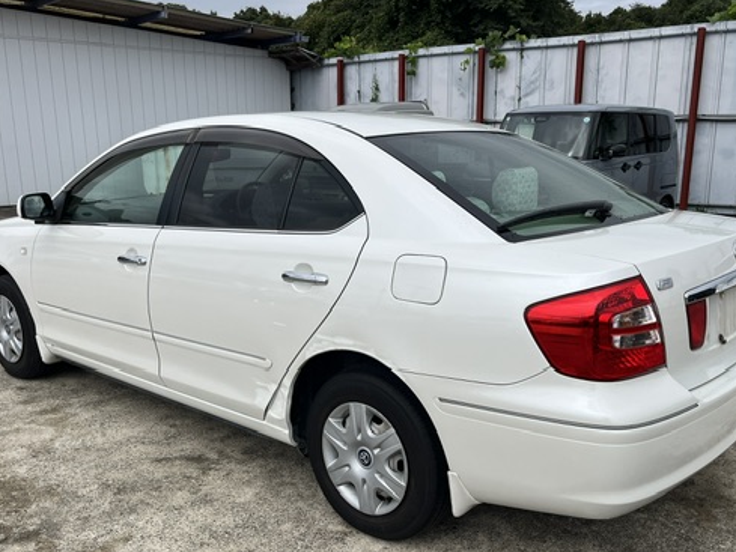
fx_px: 723
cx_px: 382
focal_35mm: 34
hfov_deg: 53.9
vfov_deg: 41.7
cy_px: 310
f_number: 1.6
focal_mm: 5.1
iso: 50
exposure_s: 1/5848
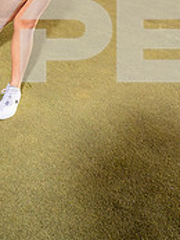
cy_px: -57
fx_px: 346
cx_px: 7
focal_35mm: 50
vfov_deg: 31.2
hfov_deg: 27.7
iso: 100
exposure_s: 1/250
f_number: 8
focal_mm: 20
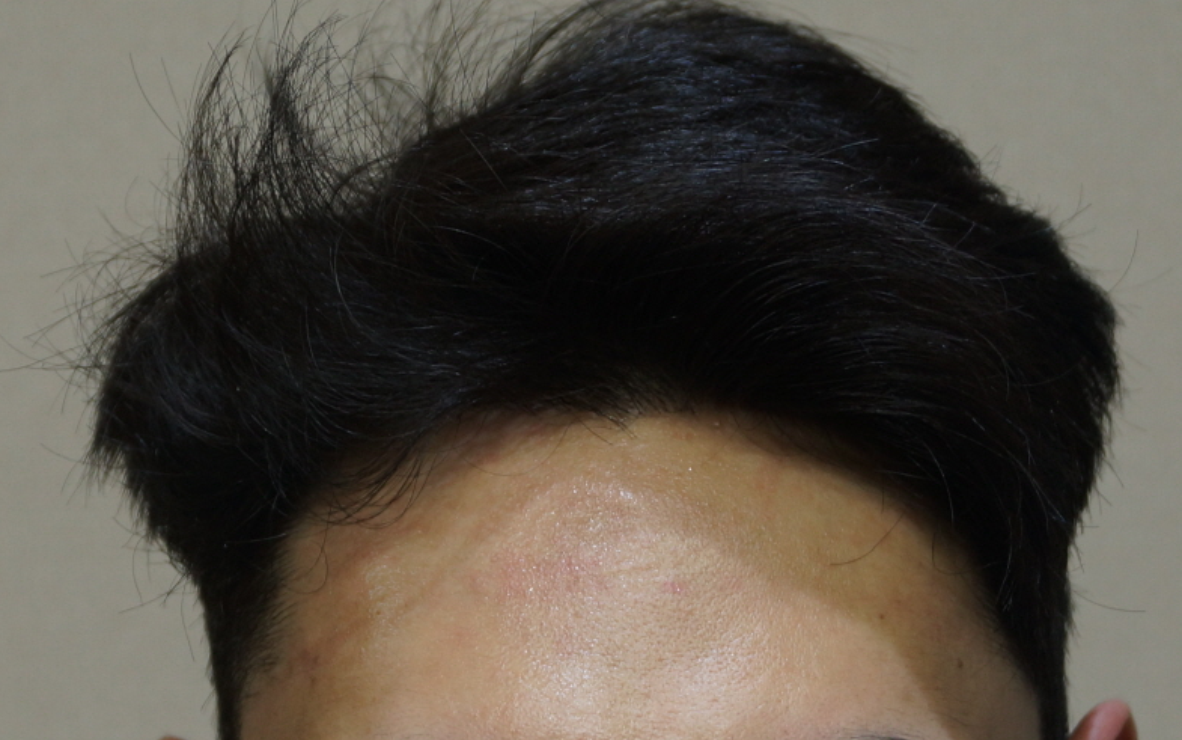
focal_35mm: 55
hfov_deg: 37.2
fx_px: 1757
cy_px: 379
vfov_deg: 23.8
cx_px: 598
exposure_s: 1/60
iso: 200
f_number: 5
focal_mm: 35
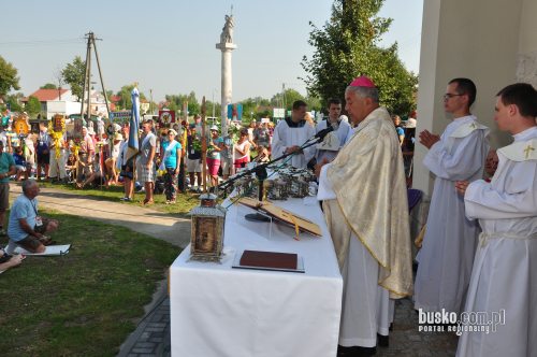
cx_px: 268
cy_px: 178
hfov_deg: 57.3
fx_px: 492
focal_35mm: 33
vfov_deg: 39.9
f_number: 10
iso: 200
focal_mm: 22
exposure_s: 1/200
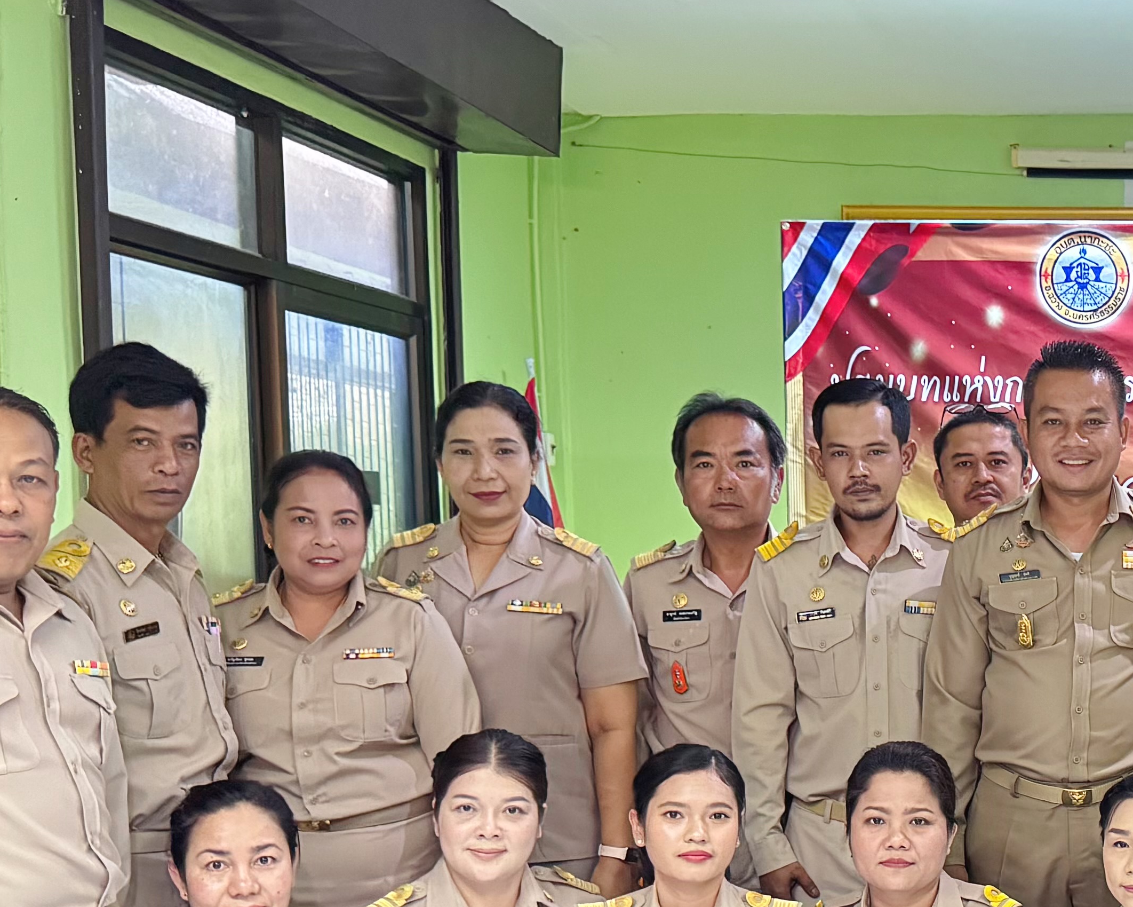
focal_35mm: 63
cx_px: 1241
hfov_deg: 27.5
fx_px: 2112
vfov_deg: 23.8
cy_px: 739
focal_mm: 6.76
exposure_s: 1/25
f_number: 1.78
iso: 1000
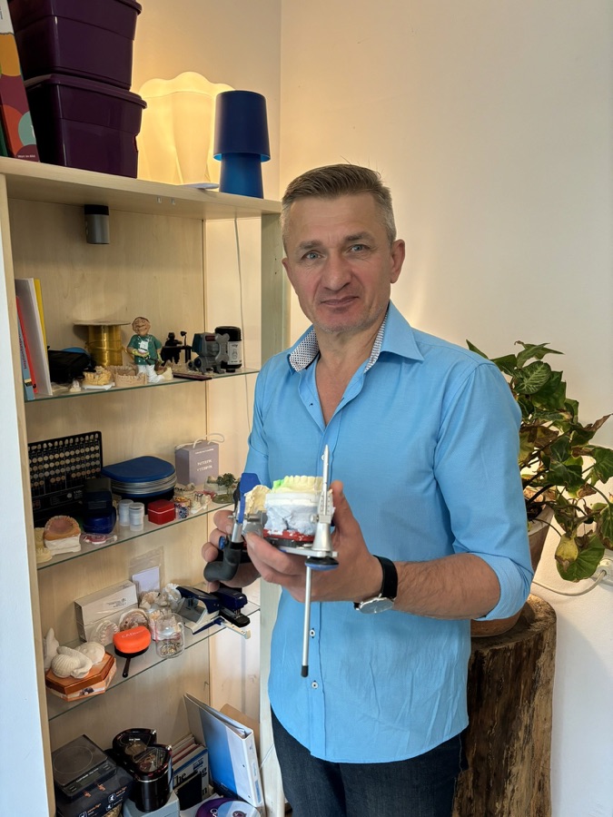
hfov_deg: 53.1
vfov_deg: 67.3
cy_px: 408
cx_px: 306
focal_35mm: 26
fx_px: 614
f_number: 1.6
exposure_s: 1/50
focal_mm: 5.96
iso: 160
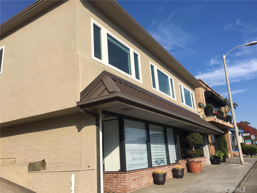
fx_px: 215
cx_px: 128
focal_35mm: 29
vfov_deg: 48.2
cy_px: 96
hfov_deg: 61.7
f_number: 2.2
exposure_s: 1/1425
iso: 25
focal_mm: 4.15
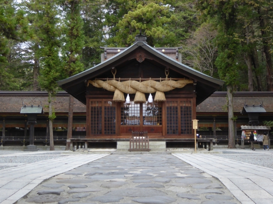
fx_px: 513
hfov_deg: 29.8
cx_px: 136
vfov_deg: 22.6
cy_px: 102
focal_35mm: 65
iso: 250
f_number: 4.3
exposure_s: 1/125
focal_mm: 10.9
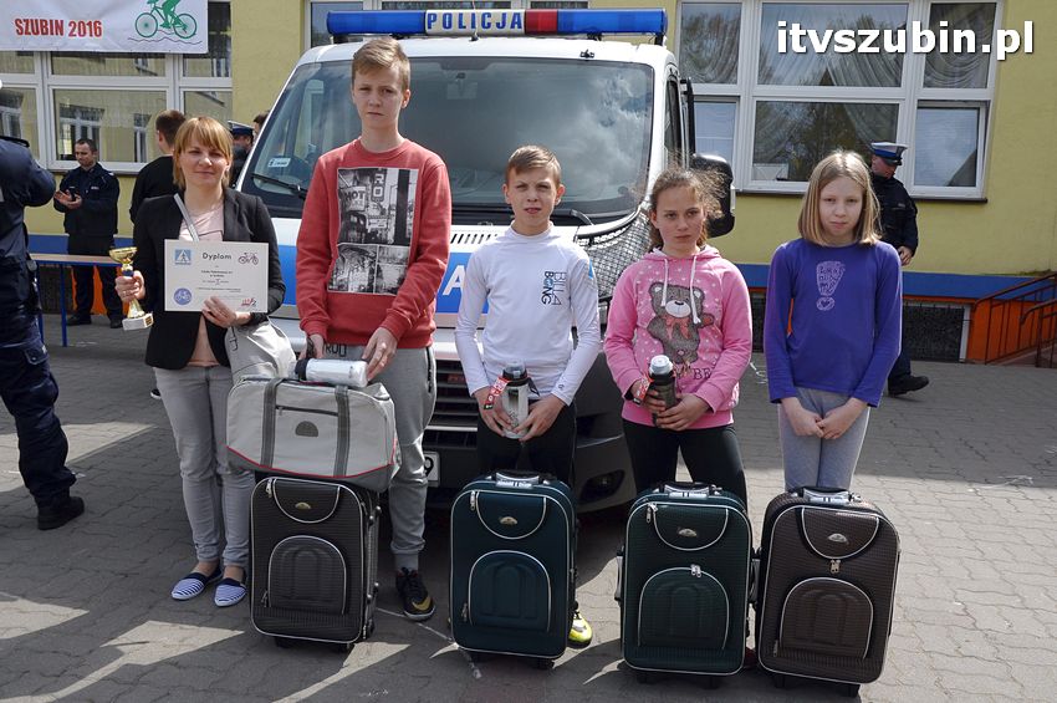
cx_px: 528
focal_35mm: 32
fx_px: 924
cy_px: 352
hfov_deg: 59.5
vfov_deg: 41.6
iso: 500
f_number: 11
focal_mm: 21
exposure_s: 1/500
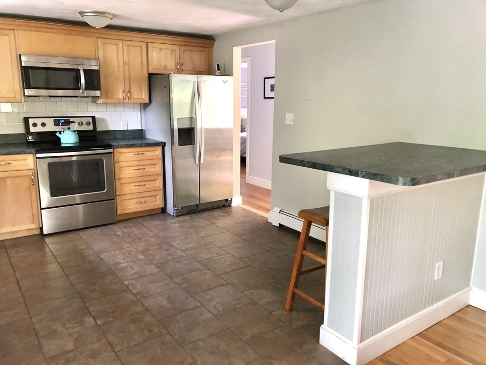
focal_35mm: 28
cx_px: 243
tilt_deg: -13.2
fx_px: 393
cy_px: 182
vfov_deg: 49.7
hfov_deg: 63.4
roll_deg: -0.5
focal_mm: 4
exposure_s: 1/13
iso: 100
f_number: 1.8
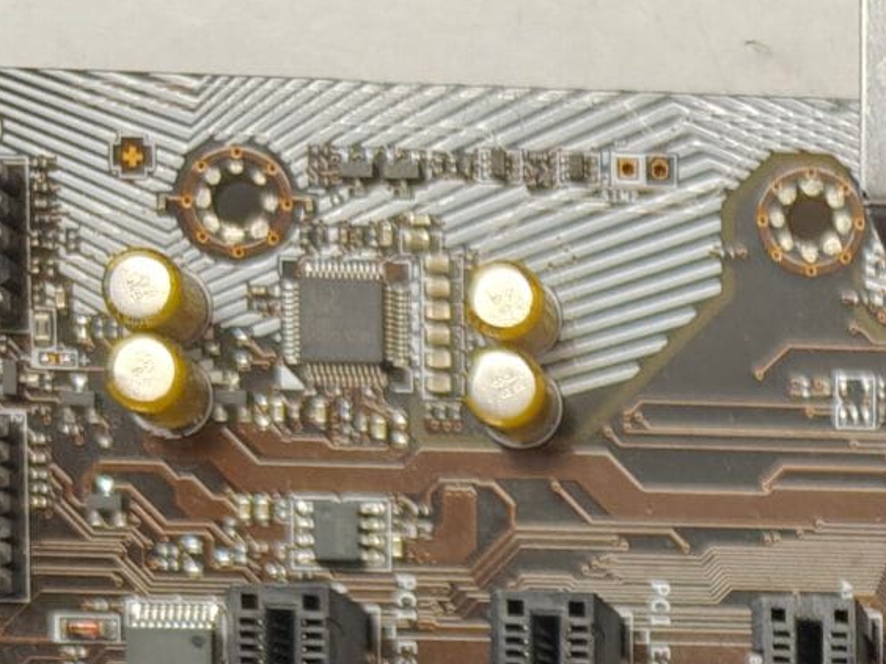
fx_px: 2790
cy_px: 1345
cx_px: 1474
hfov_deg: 15.9
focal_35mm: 109
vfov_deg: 12.0
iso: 320
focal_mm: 5.59
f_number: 1.8
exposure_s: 1/50
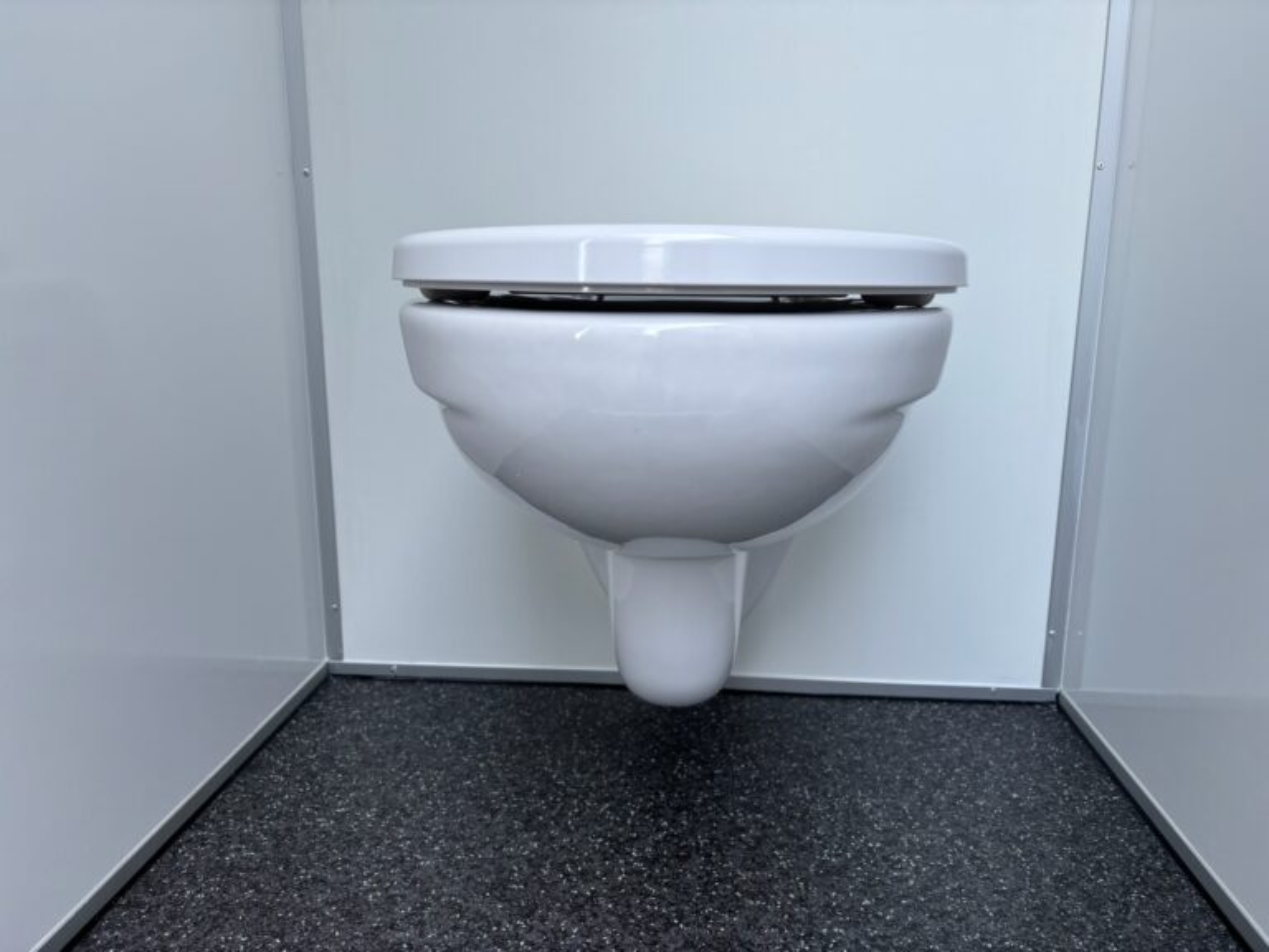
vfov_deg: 53.1
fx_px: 953
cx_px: 634
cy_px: 476
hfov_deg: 67.3
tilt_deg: -12.6
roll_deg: -0.4
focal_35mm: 26
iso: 40
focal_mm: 5.96
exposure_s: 1/121
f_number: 1.6
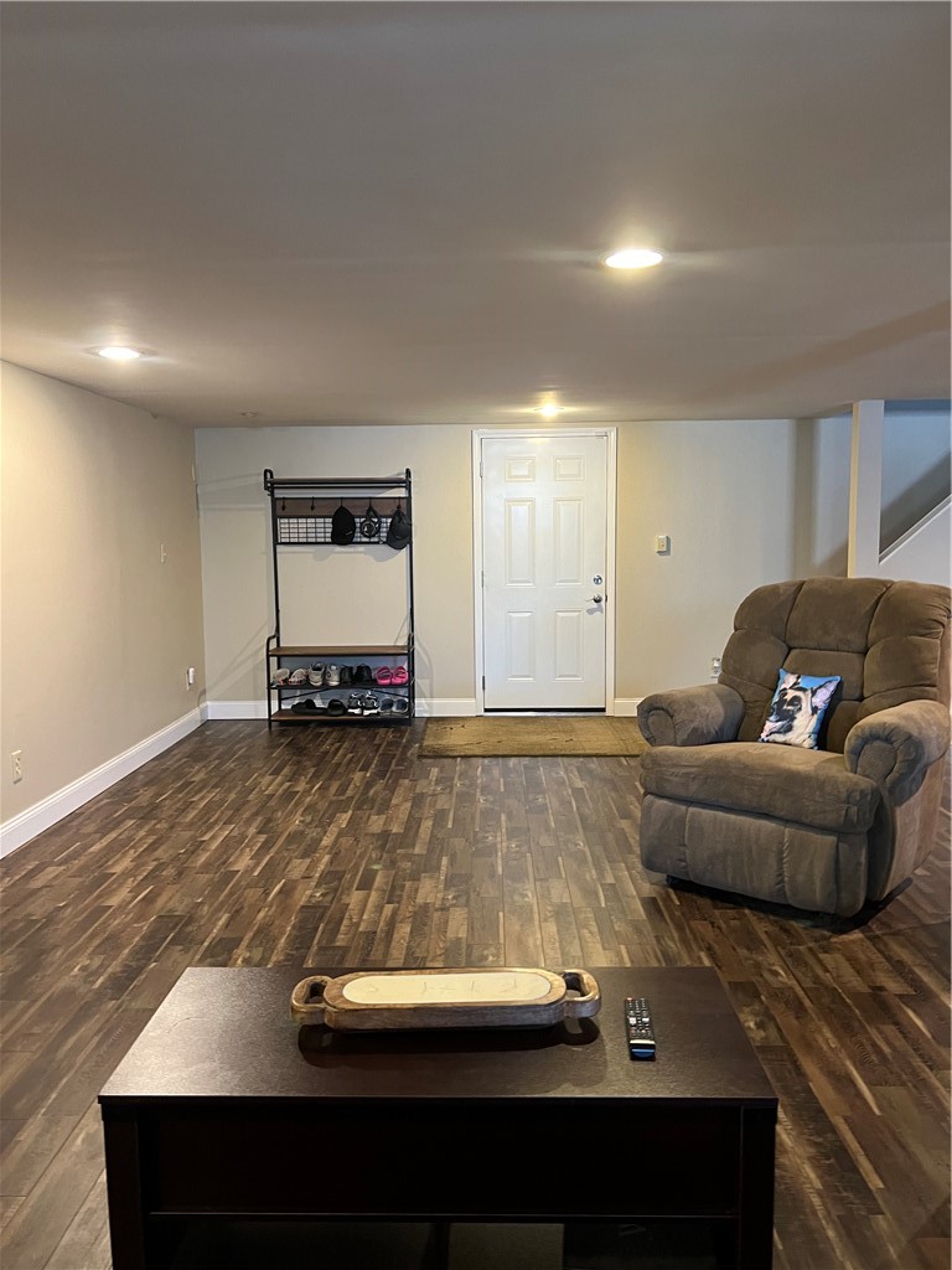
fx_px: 953
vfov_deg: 67.3
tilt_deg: -5.4
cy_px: 635
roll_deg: +1.8
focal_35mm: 26
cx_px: 476
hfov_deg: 53.1
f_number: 1.5
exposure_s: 1/40
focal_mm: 5.7
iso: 400
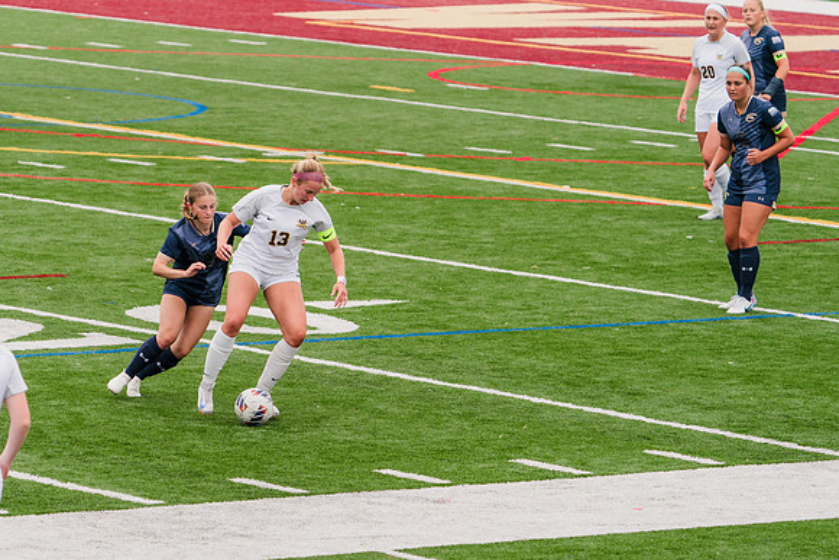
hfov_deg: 7.6
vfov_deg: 5.1
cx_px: 269
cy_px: 262
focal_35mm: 272
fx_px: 6331
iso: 640
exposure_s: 1/1600
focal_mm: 200
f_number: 5.6
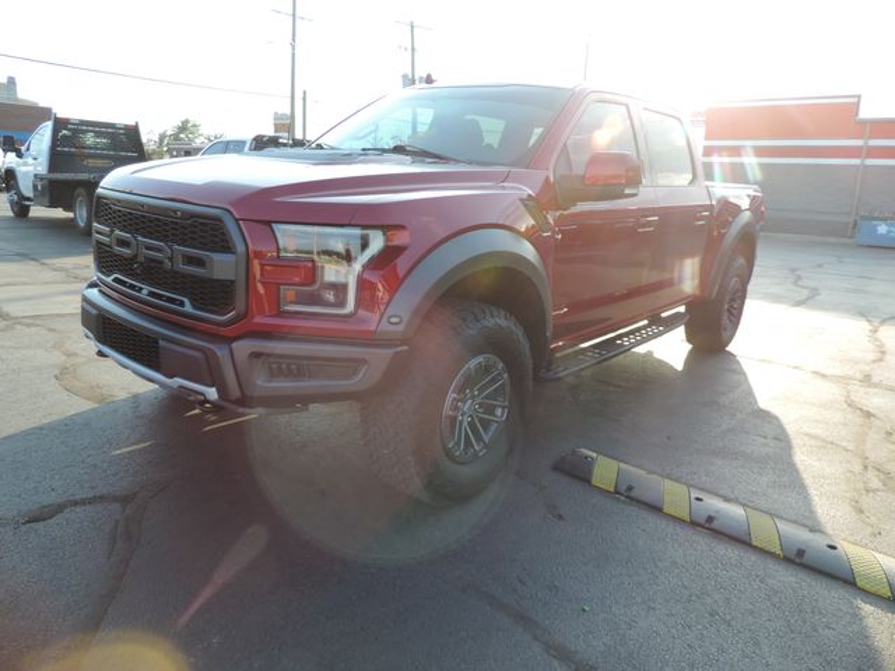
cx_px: 448
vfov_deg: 56.8
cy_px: 336
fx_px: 621
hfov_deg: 71.6
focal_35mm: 24
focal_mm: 4.3
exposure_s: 1/200
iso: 80
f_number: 3
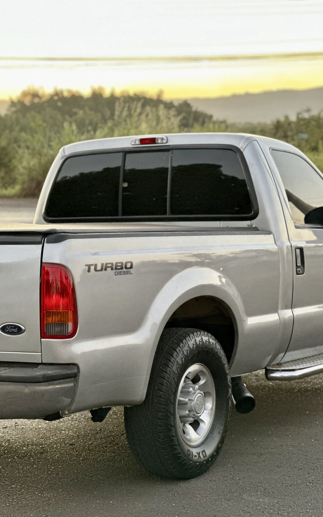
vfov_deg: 25.2
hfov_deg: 15.9
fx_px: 1155
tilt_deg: -5.2
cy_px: 259
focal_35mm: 82
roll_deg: -0.3
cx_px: 166
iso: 400
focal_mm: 9
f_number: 2.8
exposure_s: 1/31
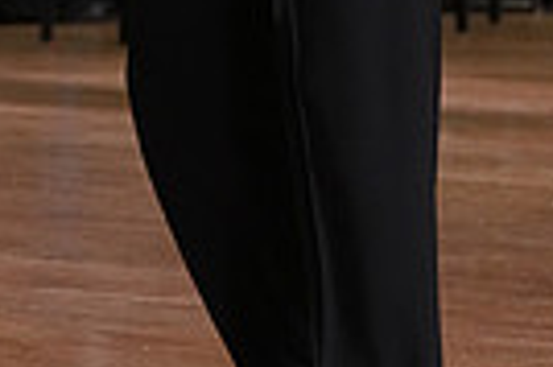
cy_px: -214
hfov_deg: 3.7
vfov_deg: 2.4
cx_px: -142
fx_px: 8576
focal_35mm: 559
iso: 3200
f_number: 7.1
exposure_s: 1/200
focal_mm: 129
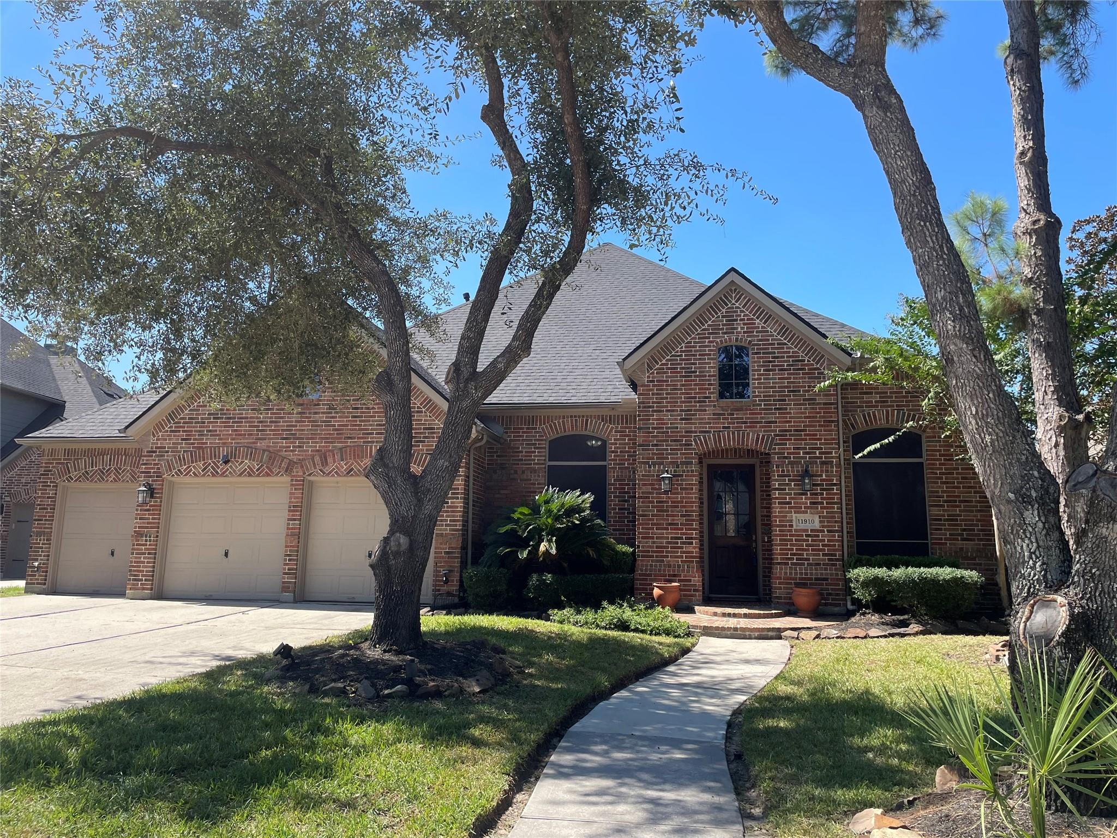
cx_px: 558
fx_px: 839
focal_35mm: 26
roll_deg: -0.8
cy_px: 419
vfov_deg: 53.1
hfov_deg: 67.3
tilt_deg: +10.3
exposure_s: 1/1595
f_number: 1.6
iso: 32
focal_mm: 4.2
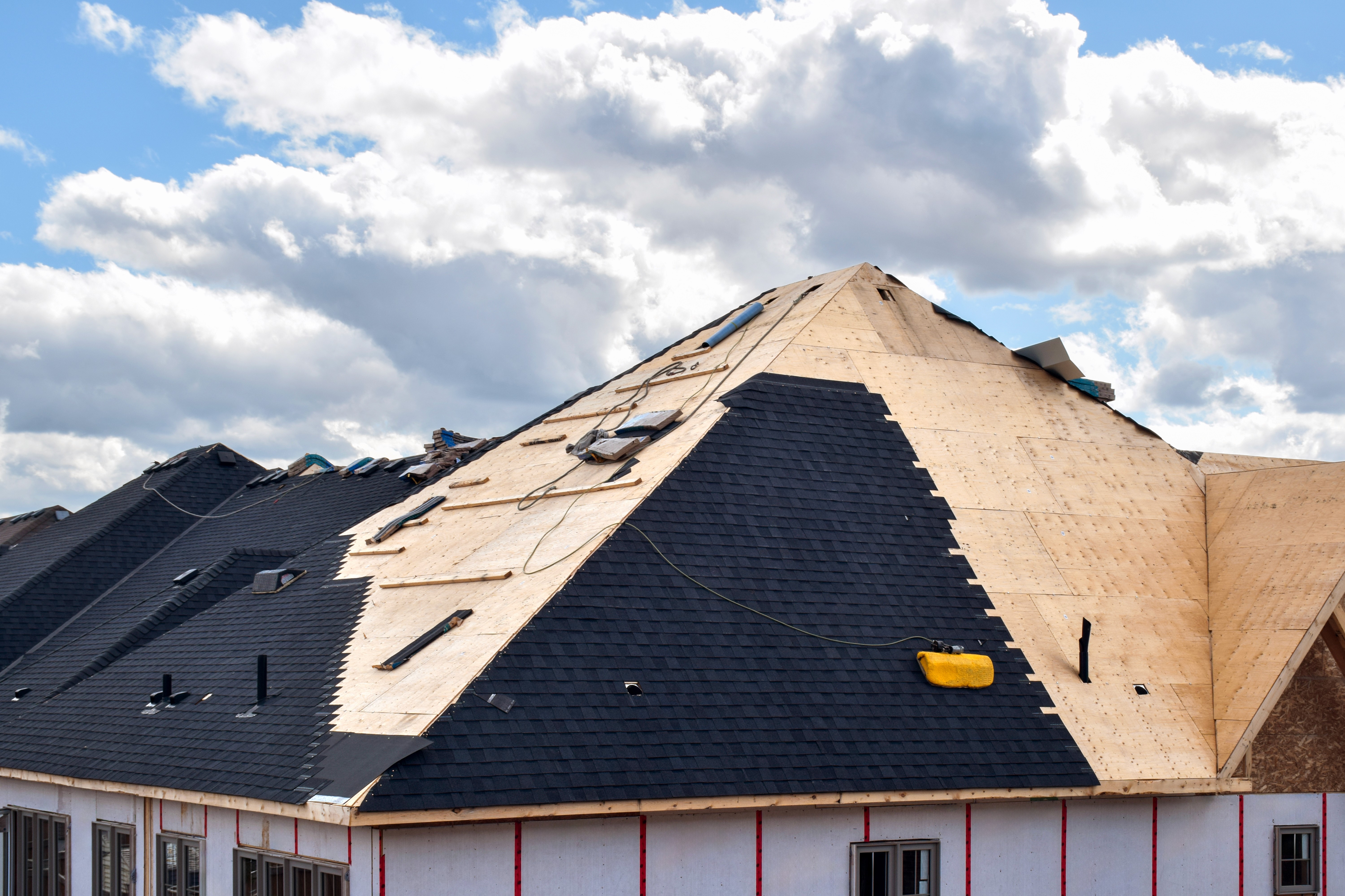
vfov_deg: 25.8
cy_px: 448
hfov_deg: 37.9
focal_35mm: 52
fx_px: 1961
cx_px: 672
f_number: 9
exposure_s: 1/200
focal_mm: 35
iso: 100
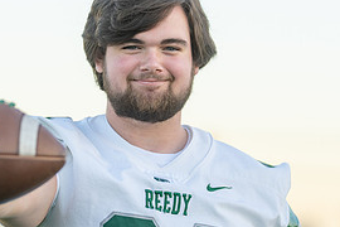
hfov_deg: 8.2
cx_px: 146
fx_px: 2370
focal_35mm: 251
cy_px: 139
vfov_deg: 5.5
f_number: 2.8
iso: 160
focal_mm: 117
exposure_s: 1/400
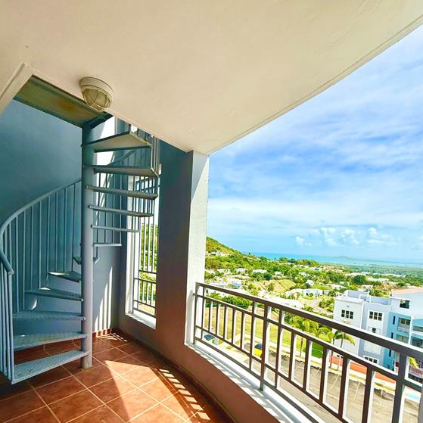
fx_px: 235
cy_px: 268
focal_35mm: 17
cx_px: 211
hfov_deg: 84.0
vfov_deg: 82.2
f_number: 2.2
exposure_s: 1/2976
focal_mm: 2.22
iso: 50
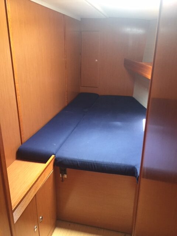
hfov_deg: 48.2
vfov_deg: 61.7
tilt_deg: -19.3
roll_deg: +0.0
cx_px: 88
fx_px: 198
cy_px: 118
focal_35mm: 29
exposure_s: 1/33
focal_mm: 4.15
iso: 200
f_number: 2.2
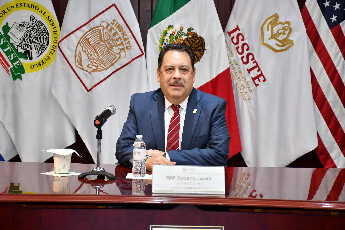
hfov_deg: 22.6
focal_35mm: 90
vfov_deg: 15.2
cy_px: 115
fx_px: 862
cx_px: 172
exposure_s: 1/100
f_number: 5.6
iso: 1250
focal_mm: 60
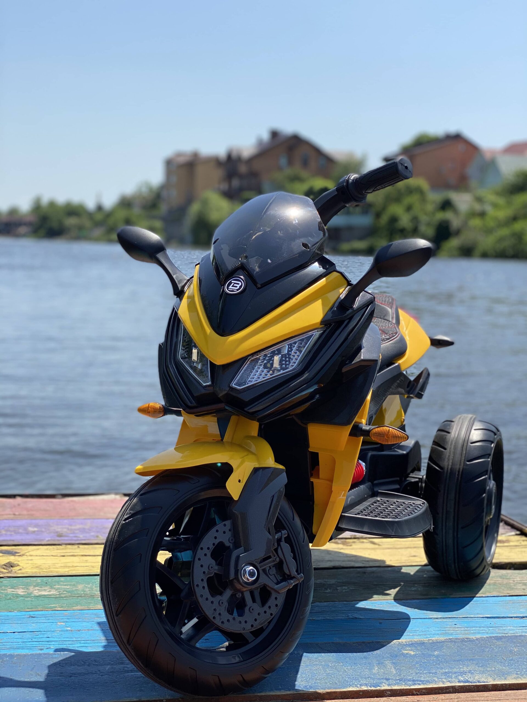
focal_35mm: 52
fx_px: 1056
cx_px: 264
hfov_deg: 28.0
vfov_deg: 36.8
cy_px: 351
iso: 20
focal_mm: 6
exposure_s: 1/1453
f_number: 2
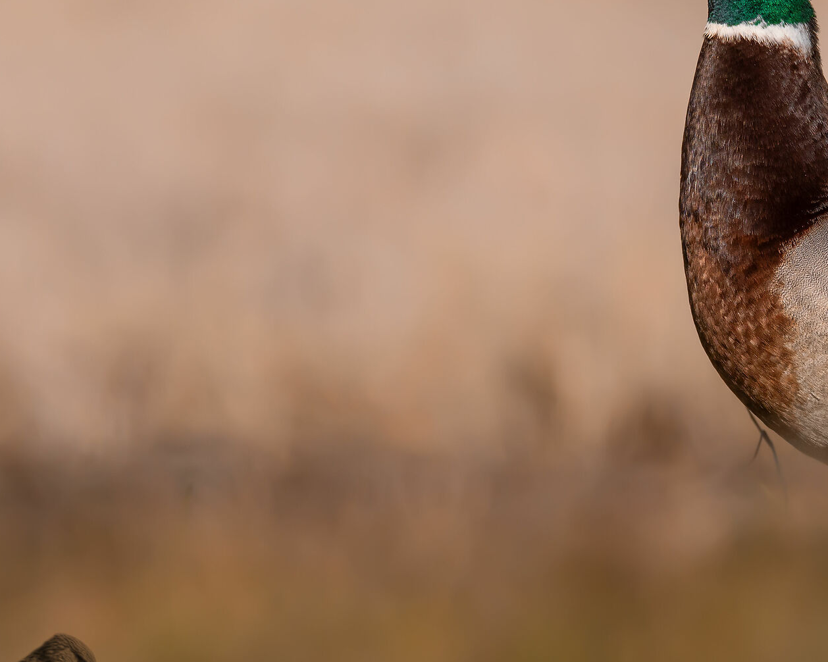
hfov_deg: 1.6
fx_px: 29623
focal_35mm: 1209
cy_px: 214
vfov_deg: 1.3
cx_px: 759
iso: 200
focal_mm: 450
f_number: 8
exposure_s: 1/1600
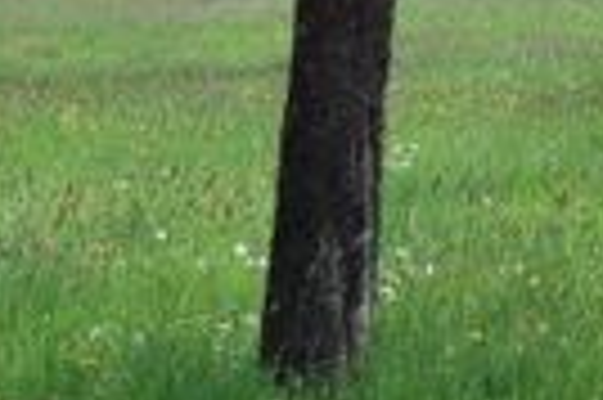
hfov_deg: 5.5
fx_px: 6177
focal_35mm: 369
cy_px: -229
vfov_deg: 3.7
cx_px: -608
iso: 200
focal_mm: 55
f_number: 10
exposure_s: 1/200
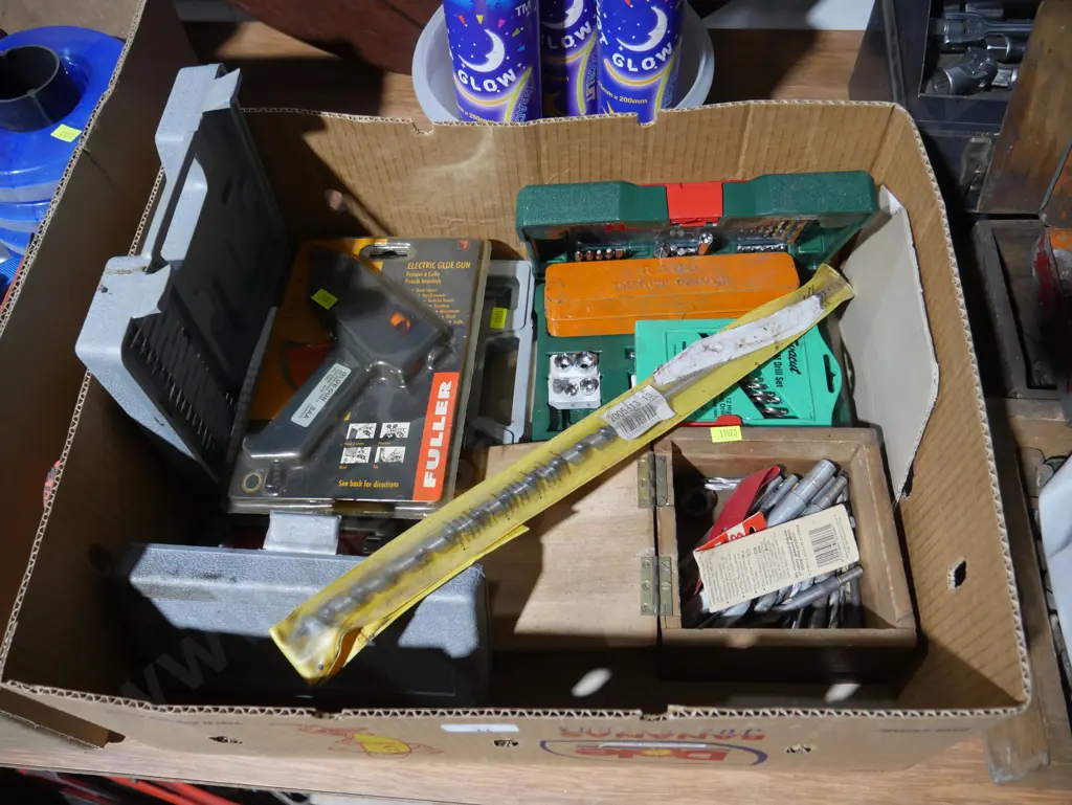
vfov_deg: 49.8
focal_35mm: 28
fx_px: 868
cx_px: 536
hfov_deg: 63.4
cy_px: 402
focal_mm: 14
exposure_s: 1/60
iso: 640
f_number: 3.5
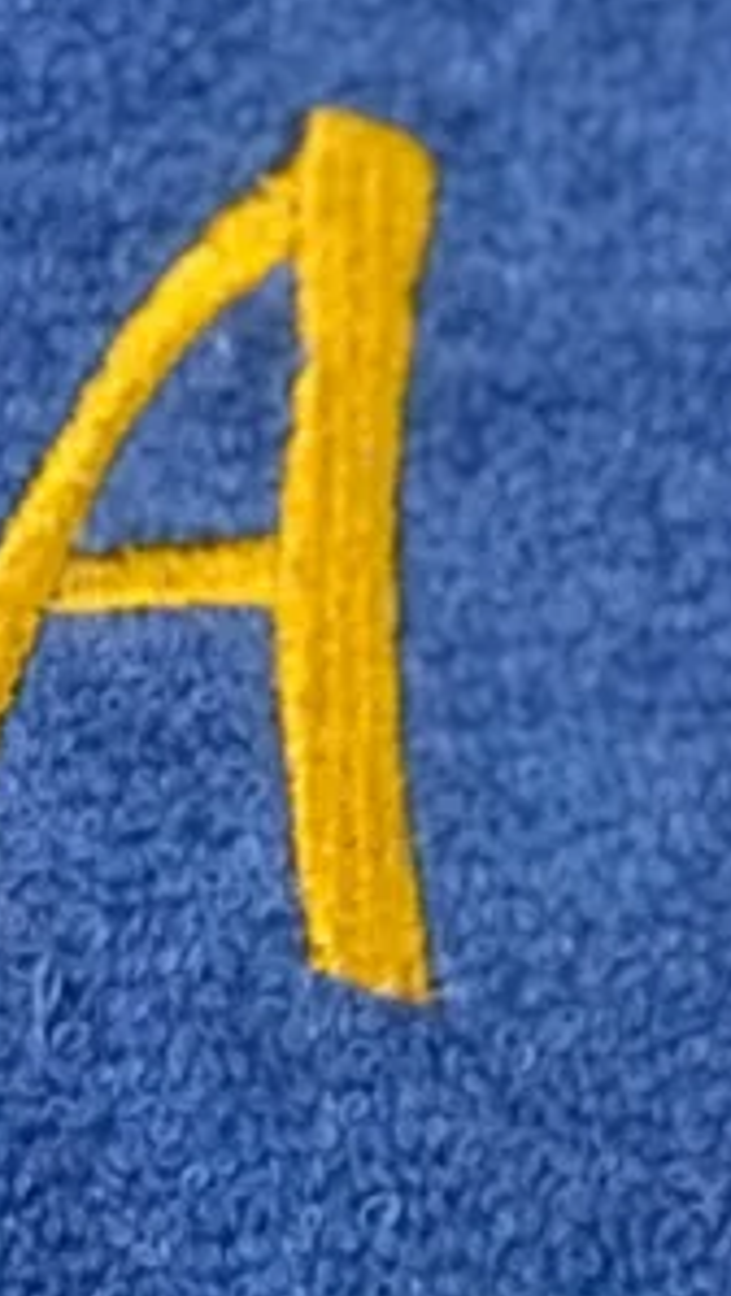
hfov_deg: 3.6
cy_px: 1039
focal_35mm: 333
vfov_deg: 6.5
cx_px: -653
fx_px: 11455
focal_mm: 6.6
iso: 125
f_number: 2.8
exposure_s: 1/50
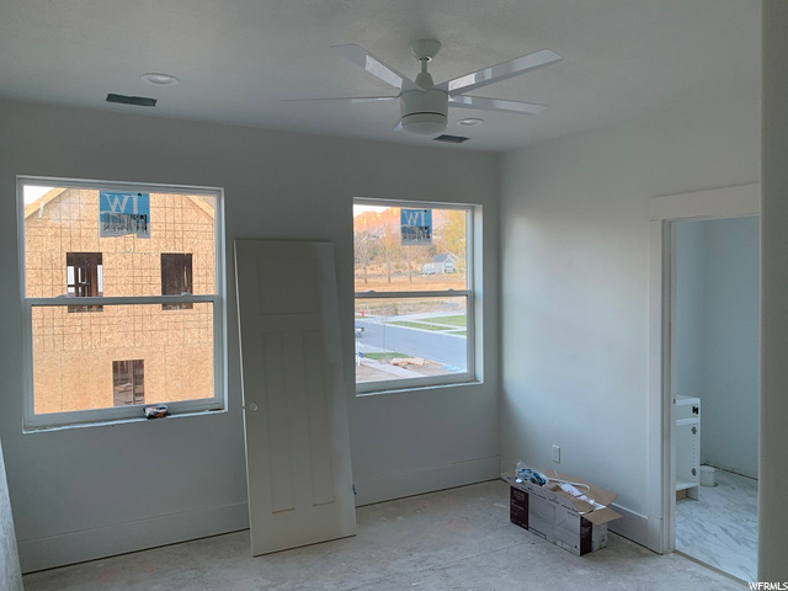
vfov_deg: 53.1
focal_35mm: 26
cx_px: 394
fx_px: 592
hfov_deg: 67.3
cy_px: 296
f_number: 1.8
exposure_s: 1/60
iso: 100
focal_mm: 4.25
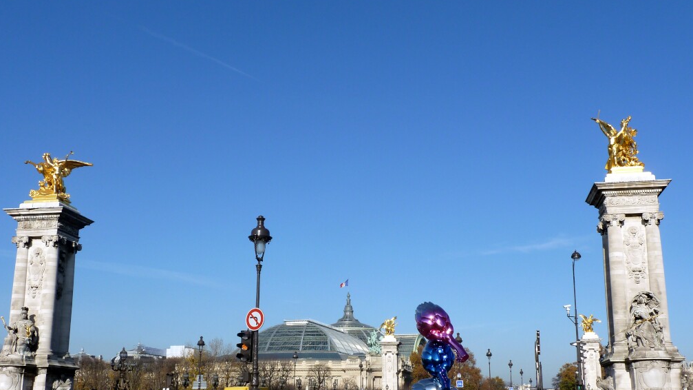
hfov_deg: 49.4
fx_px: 753
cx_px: 348
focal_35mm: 41
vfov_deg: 28.9
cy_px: 233
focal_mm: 6.1
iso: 80
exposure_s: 1/400
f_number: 5.6
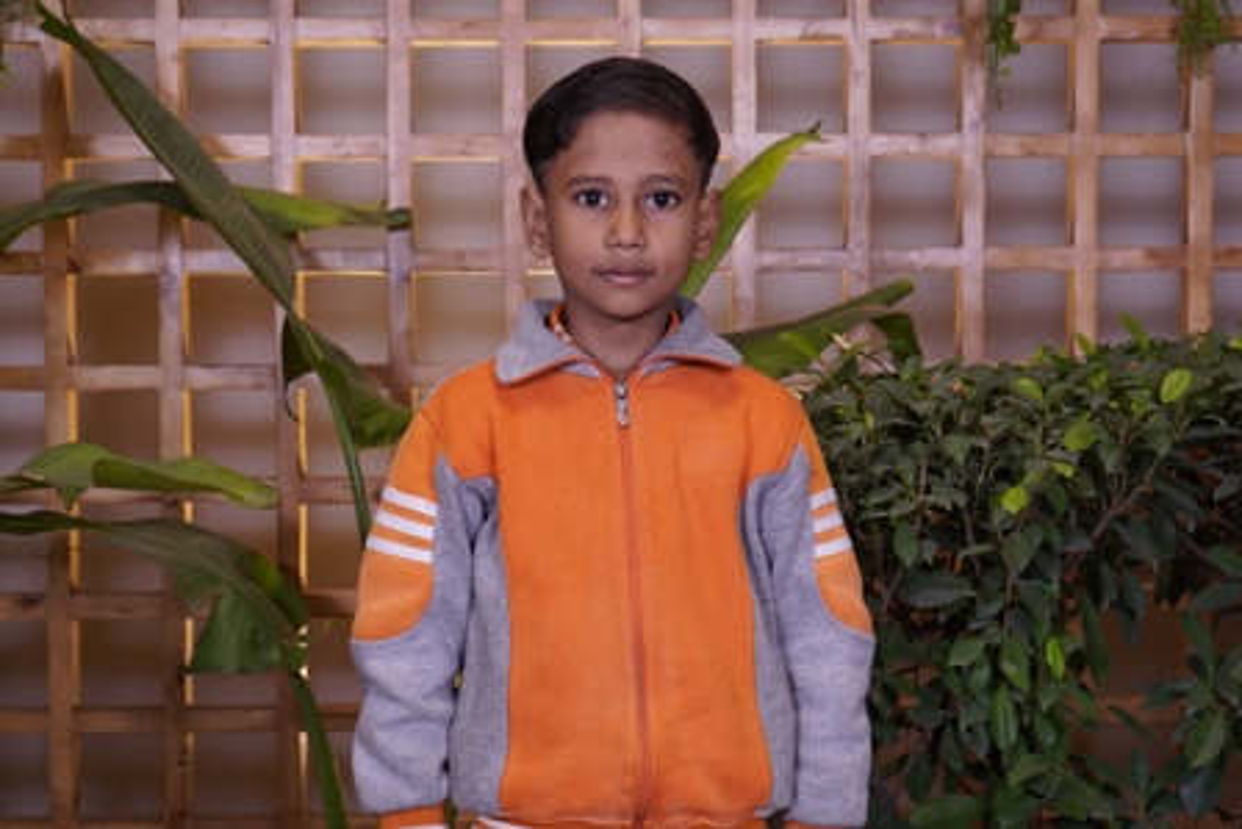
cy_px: 414
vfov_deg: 19.7
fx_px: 2381
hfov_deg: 29.2
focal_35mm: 69
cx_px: 621
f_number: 4.5
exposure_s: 1/125
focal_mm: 46
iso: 400
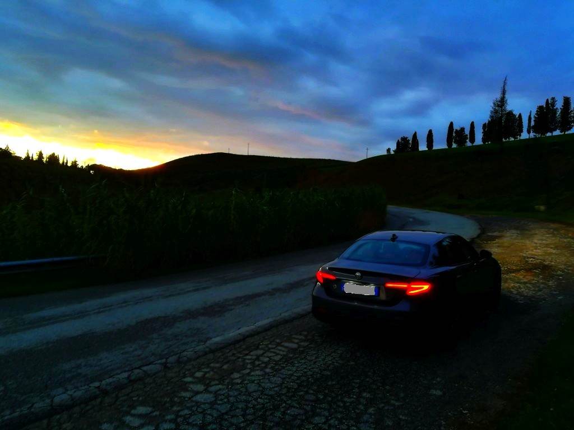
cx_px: 287
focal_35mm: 26
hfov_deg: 67.3
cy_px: 215
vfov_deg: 53.1
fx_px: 431
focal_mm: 3.83
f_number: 2.2
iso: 80
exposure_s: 1/33.3
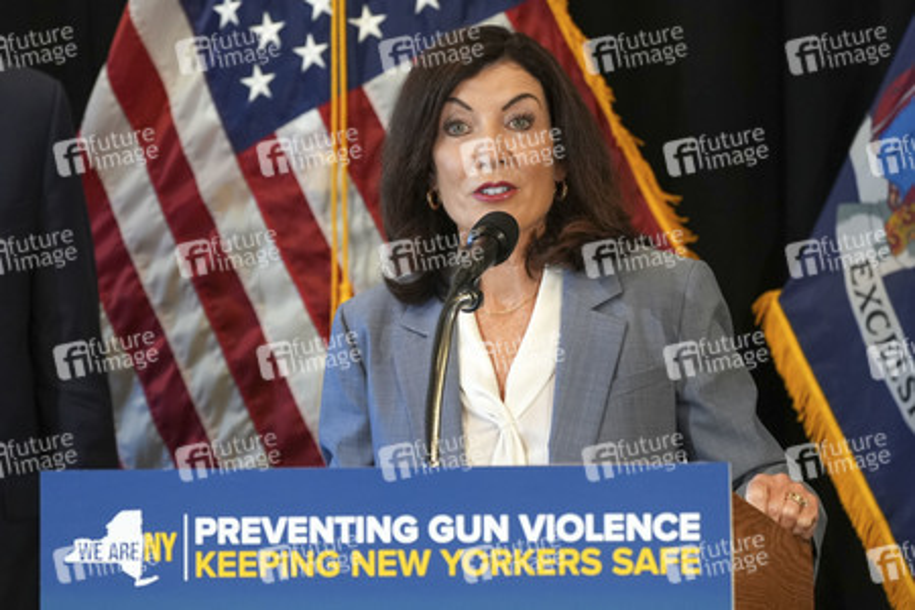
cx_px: 458
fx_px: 5083
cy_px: 305
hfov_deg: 10.3
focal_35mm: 200
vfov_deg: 6.9
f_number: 5.6
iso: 6400
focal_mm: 200
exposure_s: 1/250
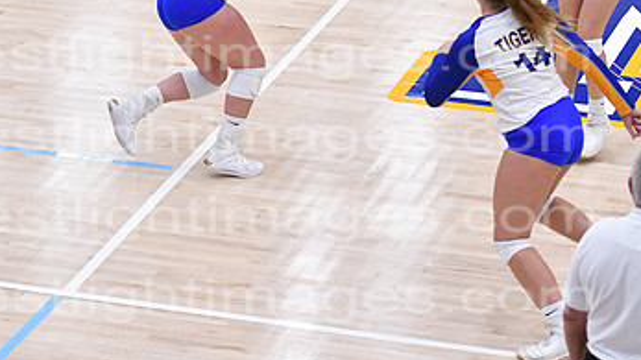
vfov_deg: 6.6
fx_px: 3127
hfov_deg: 11.7
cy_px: 18
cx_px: 175
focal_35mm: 184
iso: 6400
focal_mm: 70
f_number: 3.2
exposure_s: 1/1000
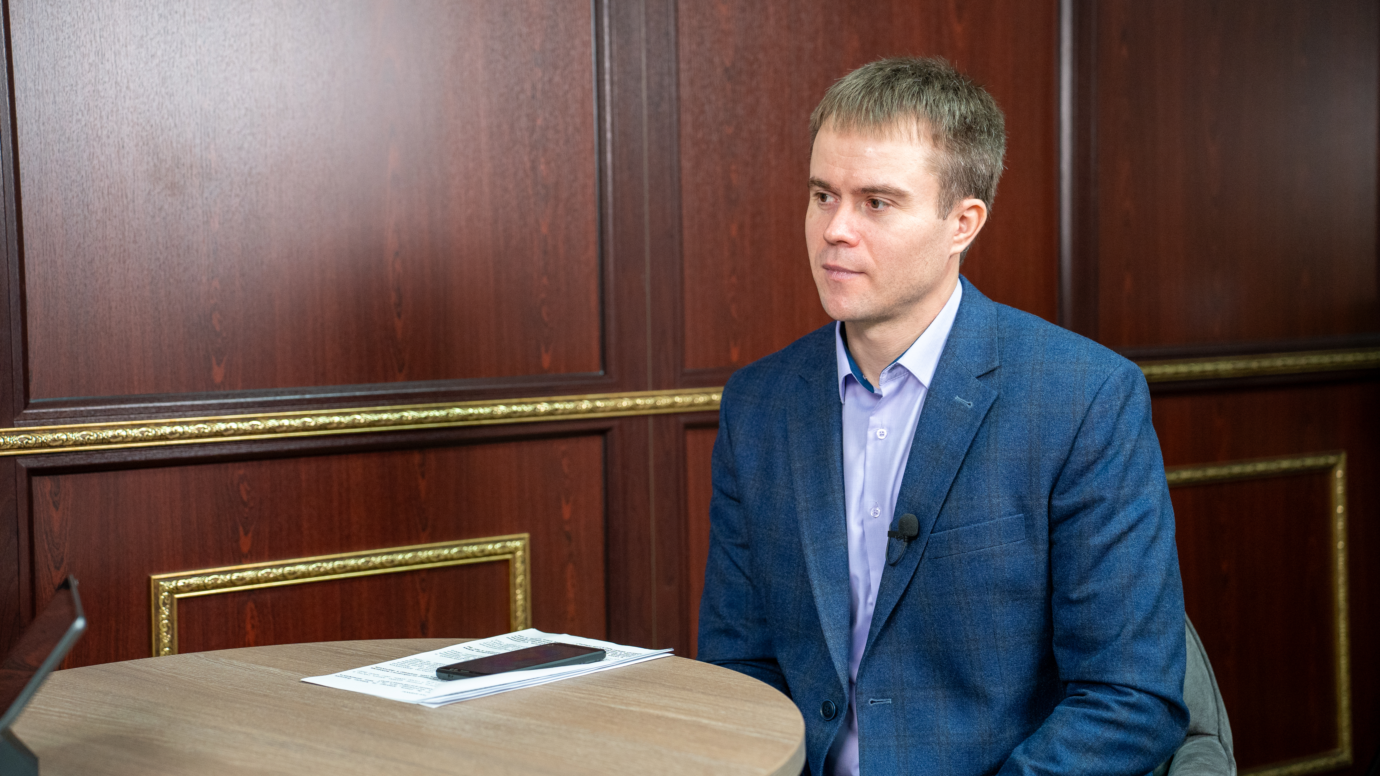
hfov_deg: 41.1
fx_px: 1840
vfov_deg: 23.8
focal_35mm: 50
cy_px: 388
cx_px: 690
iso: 2500
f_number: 2.8
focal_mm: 48
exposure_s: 1/200
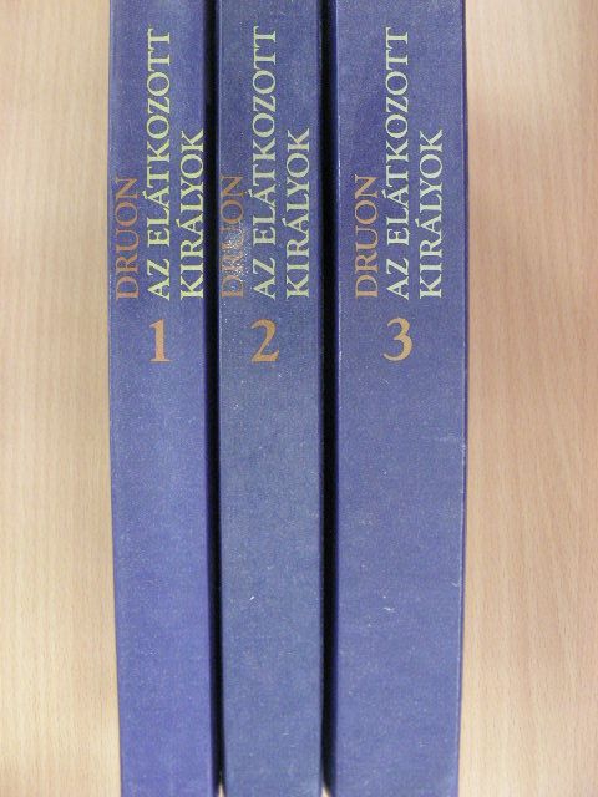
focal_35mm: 41
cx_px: 299
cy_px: 398
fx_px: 944
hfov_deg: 35.1
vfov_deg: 45.8
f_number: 3.5
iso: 255
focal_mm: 6.8
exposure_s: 1/8
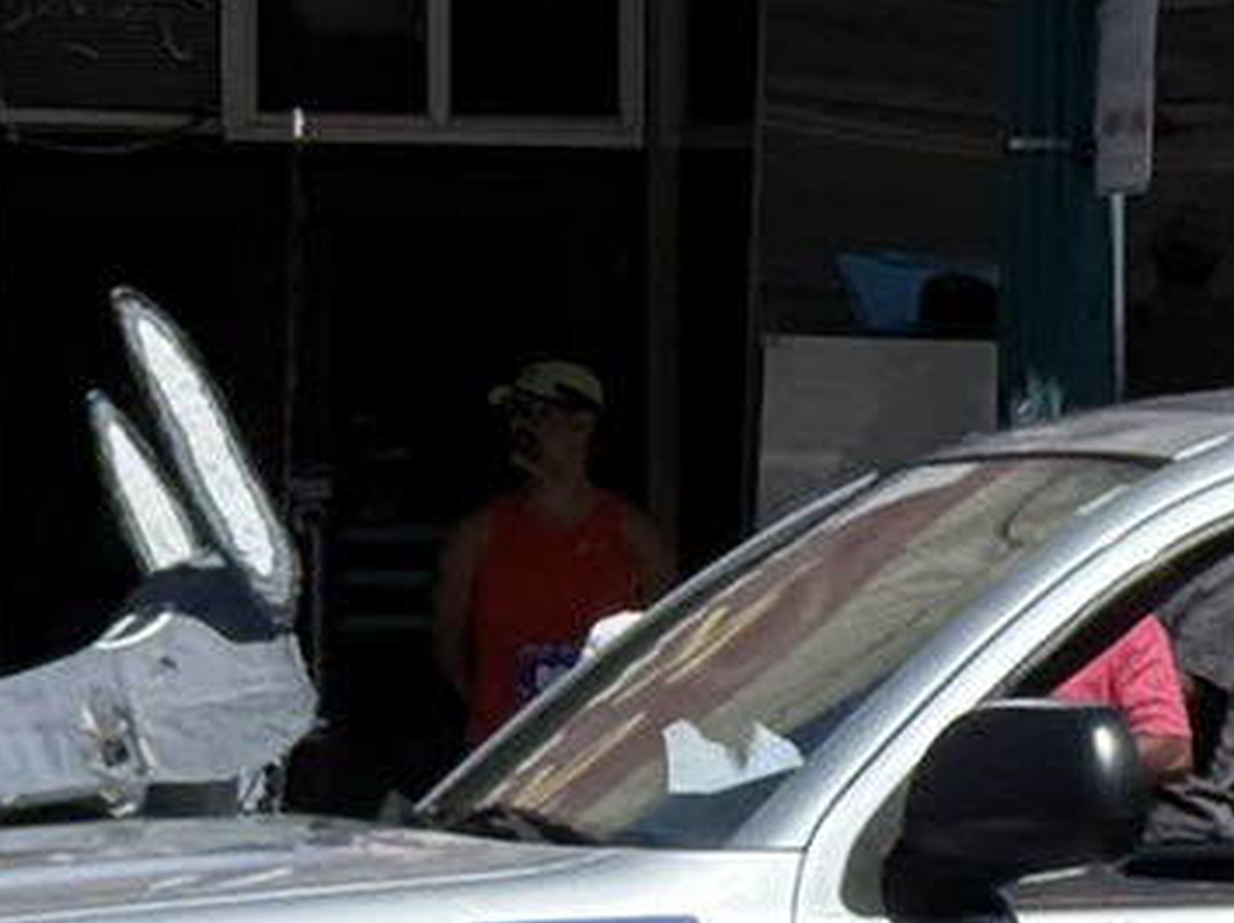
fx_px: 9904
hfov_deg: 7.1
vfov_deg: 5.3
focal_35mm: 278
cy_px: 1101
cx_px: 1129
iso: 64
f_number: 1.78
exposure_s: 1/5587
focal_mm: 6.76
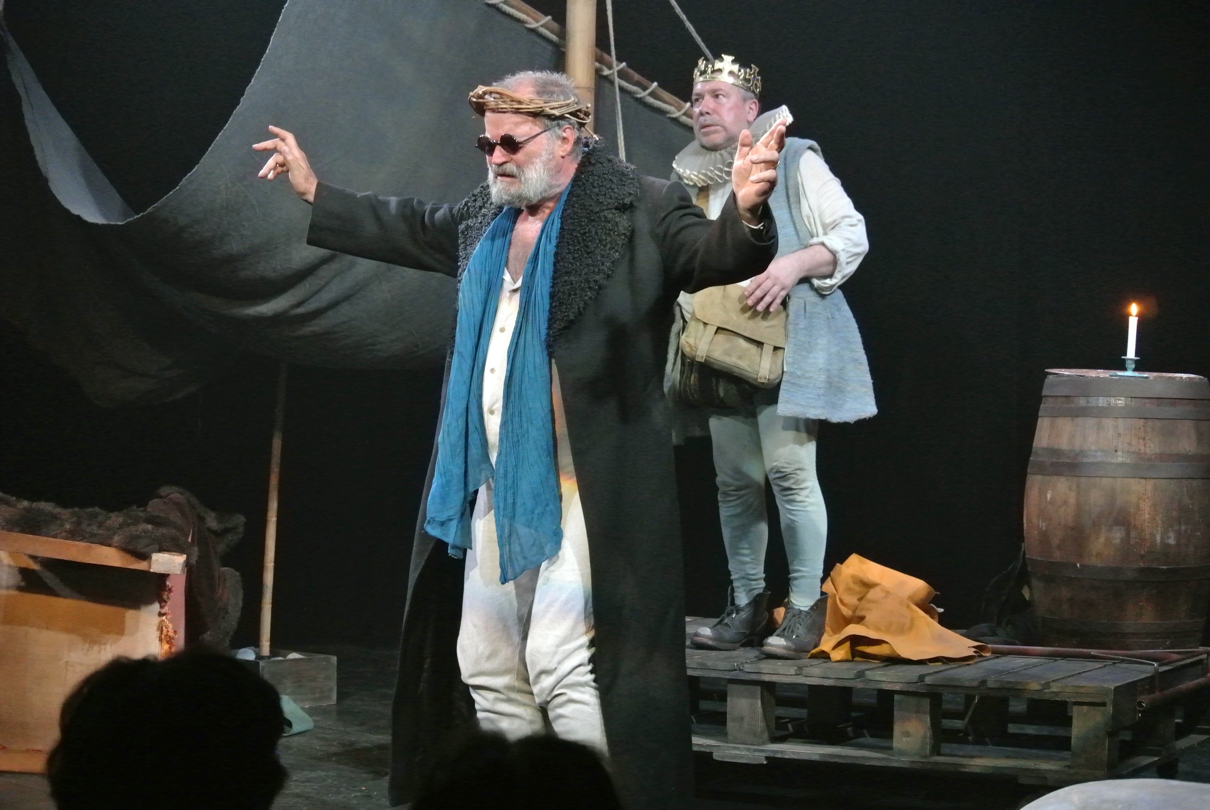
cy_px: 405
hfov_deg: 25.0
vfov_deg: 16.9
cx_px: 605
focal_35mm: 81
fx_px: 2726
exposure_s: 1/80
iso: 3200
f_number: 3.8
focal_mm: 30
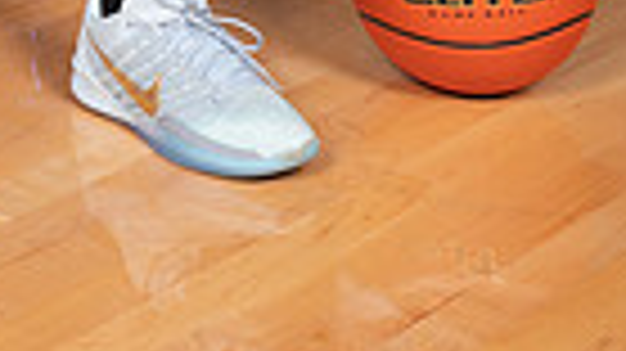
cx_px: -5
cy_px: -612
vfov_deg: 7.1
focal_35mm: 156
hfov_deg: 13.6
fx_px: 2588
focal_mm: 46
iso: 500
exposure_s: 1/320
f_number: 7.1
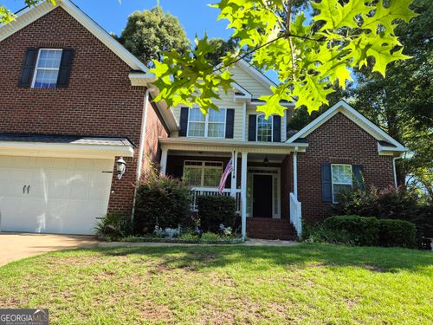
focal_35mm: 23
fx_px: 288
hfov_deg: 73.9
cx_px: 216
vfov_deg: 58.9
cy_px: 162
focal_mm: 5.4
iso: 25
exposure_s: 1/410
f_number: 1.8
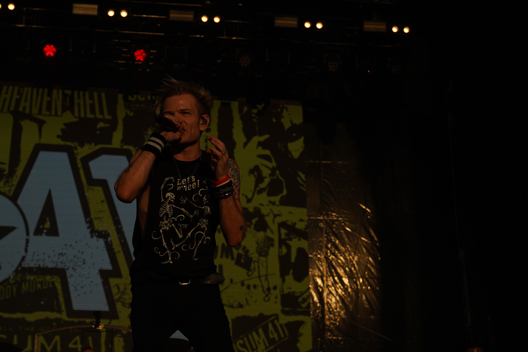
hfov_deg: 27.7
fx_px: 1071
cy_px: 176
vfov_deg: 18.7
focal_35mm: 73
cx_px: 264
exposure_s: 1/1250
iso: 100
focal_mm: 73
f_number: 8
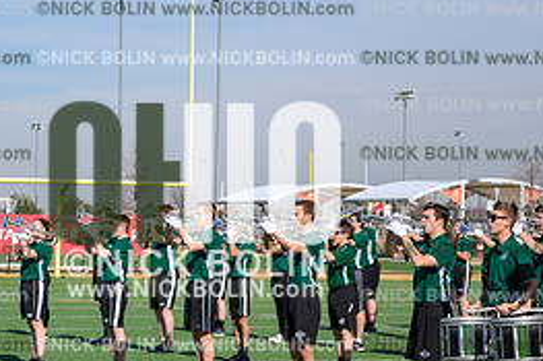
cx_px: 194
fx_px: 2261
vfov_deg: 9.1
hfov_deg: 13.7
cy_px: 201
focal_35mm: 150
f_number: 4
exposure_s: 1/2500
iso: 125
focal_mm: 68
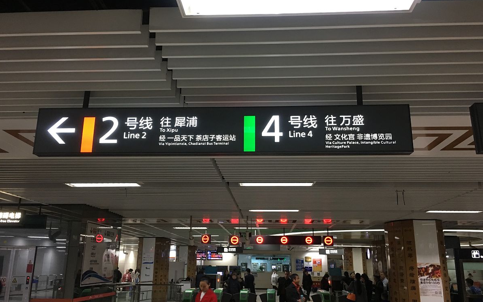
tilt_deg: +15.7
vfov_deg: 40.6
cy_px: 160
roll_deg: -0.4
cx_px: 243
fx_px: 408
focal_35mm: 31
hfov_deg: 61.2
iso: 80
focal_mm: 4.15
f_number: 2.2
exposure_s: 1/17
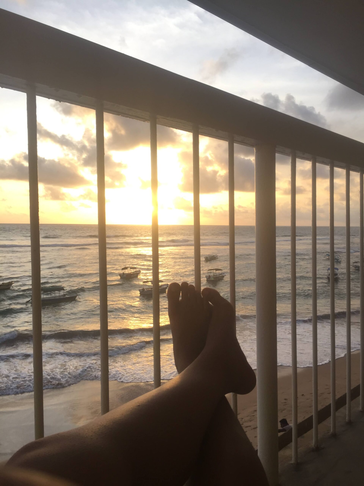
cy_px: 243
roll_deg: -0.2
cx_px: 182
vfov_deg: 61.7
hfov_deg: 48.2
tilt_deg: -3.2
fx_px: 407
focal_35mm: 29
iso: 32
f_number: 2.2
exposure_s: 1/338
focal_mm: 4.15
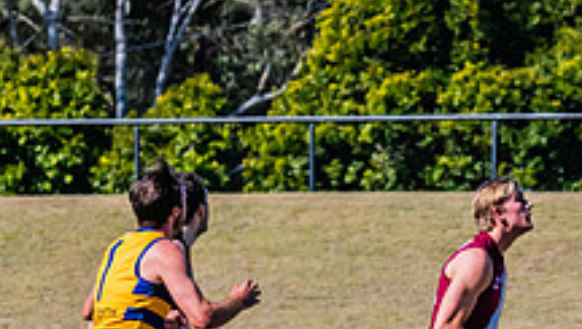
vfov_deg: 1.3
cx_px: 761
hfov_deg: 2.3
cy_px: 384
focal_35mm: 938
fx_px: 14490
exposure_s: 1/1600
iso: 800
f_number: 13
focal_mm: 330
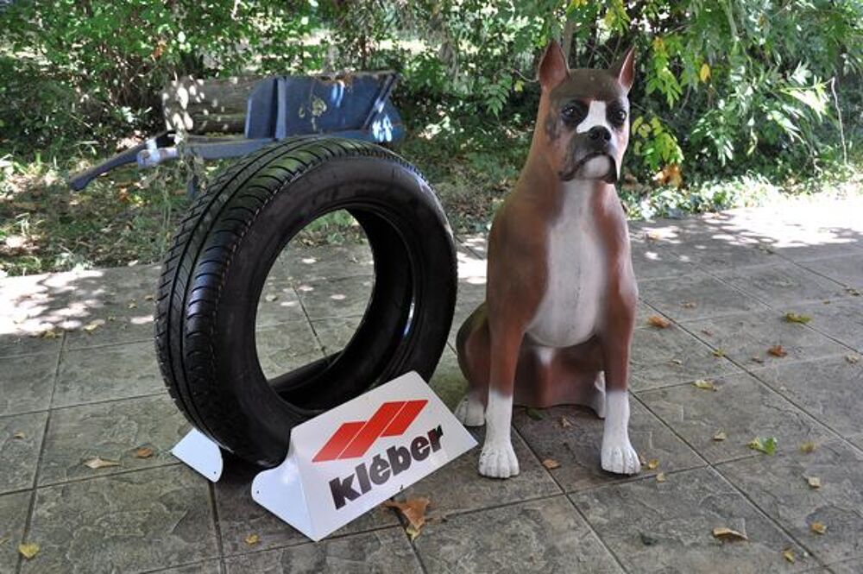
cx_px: 432
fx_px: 898
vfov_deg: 35.4
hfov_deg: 51.3
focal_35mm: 38
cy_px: 287
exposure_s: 1/30
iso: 200
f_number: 5.6
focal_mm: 25
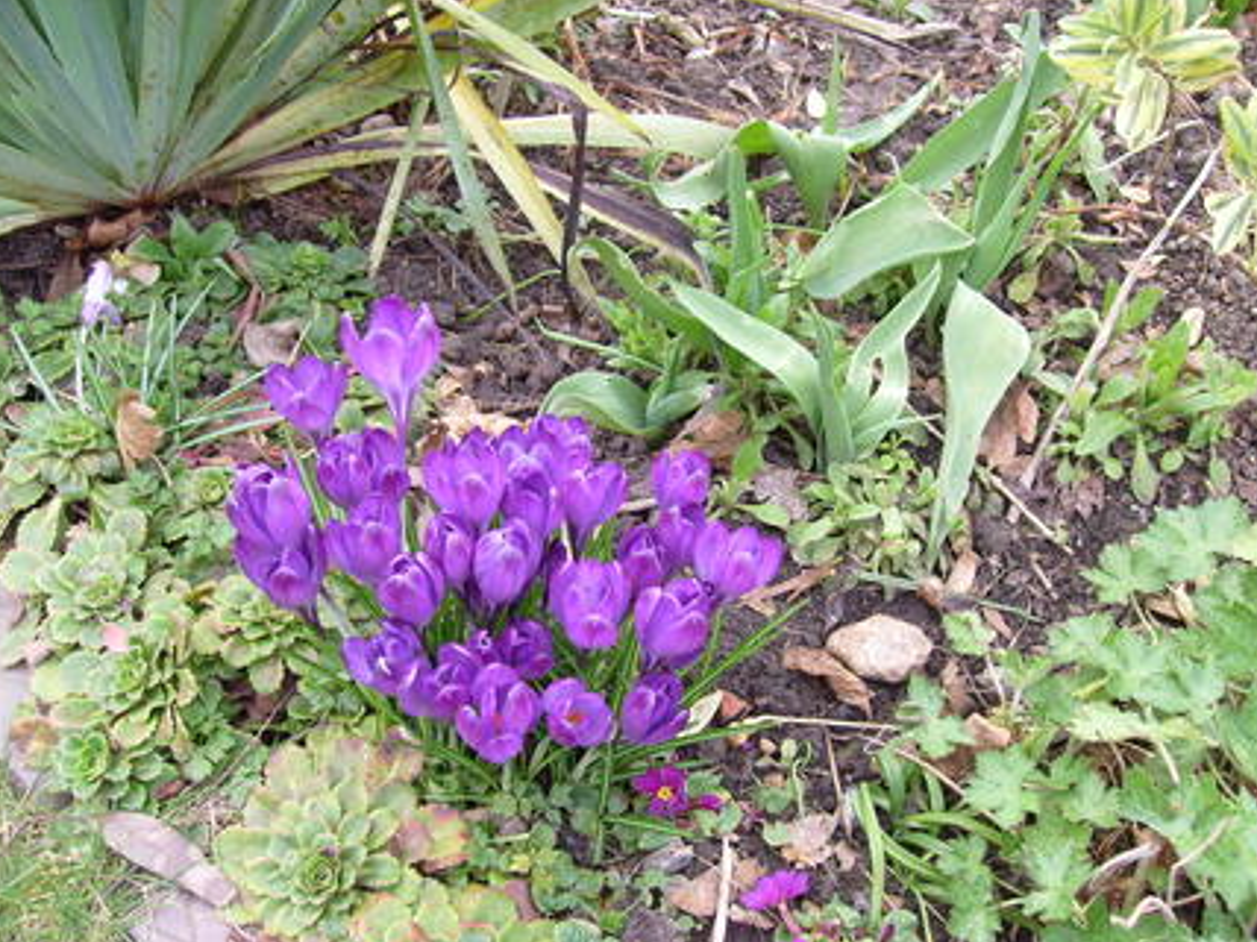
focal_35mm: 36
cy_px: 472
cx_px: 634
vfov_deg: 39.7
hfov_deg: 51.4
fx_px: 1307
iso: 80
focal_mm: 5.8
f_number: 2.8
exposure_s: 1/90
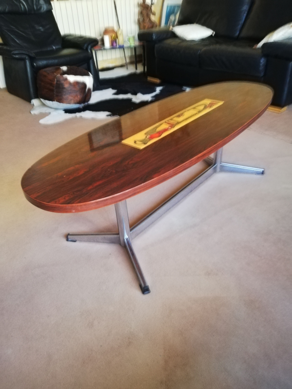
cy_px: 194
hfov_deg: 53.1
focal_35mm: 26
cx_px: 146
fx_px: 292
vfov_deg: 67.3
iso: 640
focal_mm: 3.81
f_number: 2.2
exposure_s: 1/16.7
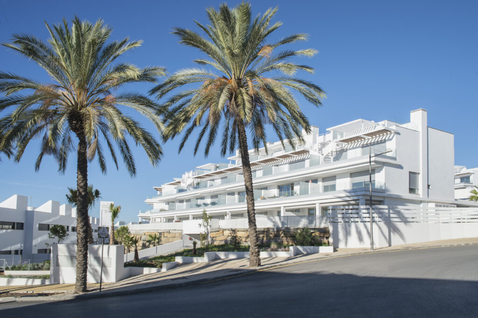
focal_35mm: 29
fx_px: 385
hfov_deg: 63.7
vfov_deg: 44.9
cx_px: 239
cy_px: 159
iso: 100
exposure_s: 1/125
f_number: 11
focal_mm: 29
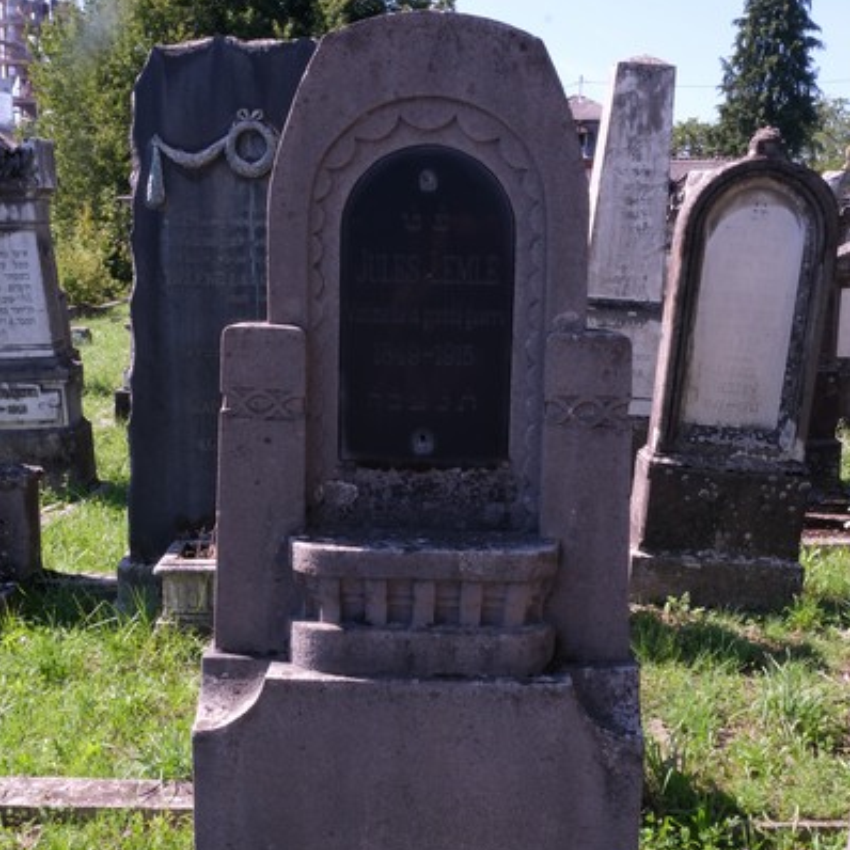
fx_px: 1139
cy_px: 493
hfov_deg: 40.9
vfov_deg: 40.8
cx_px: 425
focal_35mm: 41
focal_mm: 21.4
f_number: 22
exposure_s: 1/30
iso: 400
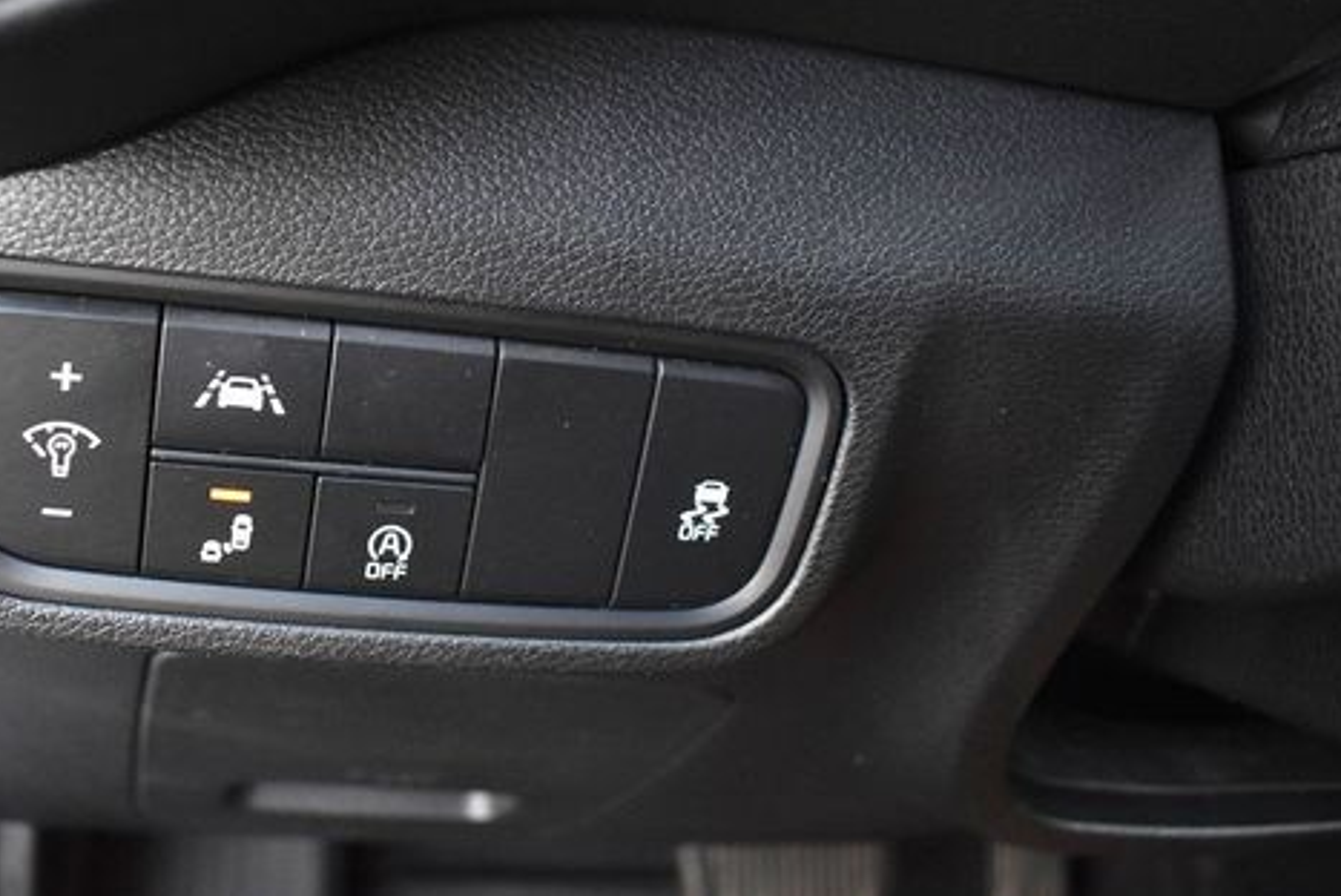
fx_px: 1379
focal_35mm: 37
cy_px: 306
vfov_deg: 35.7
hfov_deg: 50.8
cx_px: 436
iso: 1600
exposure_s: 1/125
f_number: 3.5
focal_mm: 18
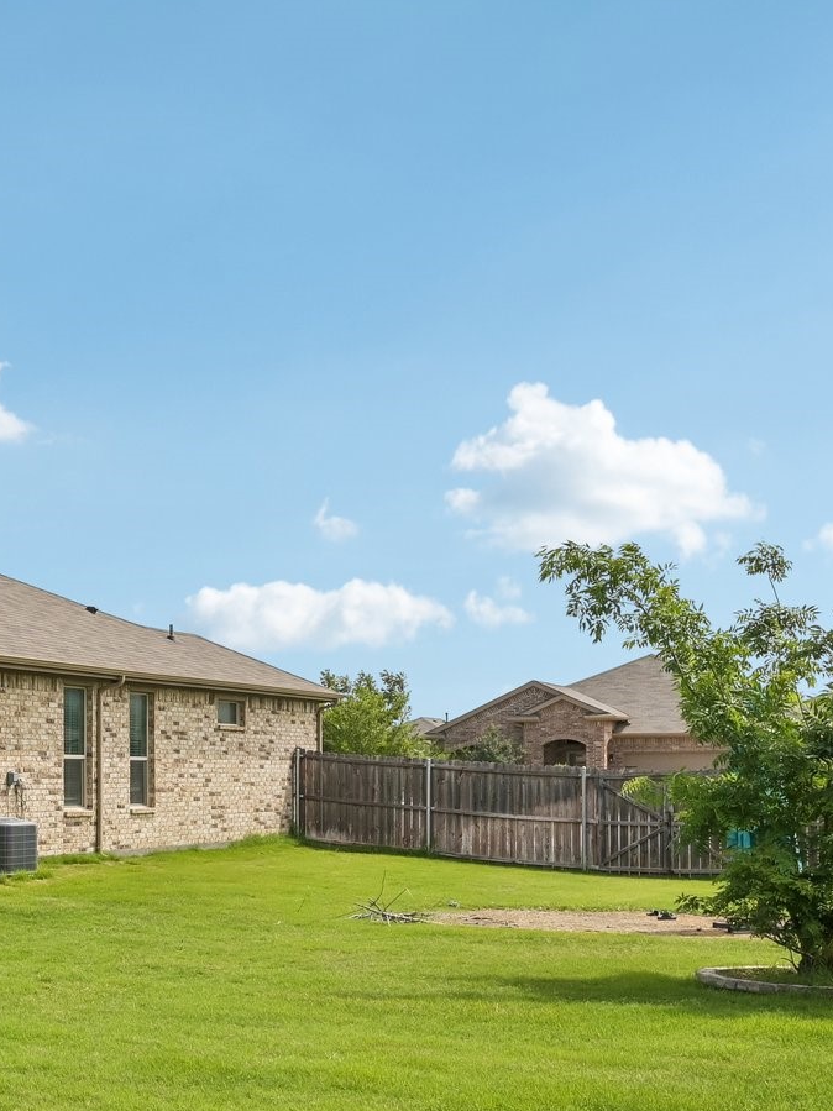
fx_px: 1511
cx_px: -289
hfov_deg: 25.8
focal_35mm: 47
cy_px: 759
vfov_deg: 39.8
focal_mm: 21.5
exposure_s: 1/1250
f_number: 8
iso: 400
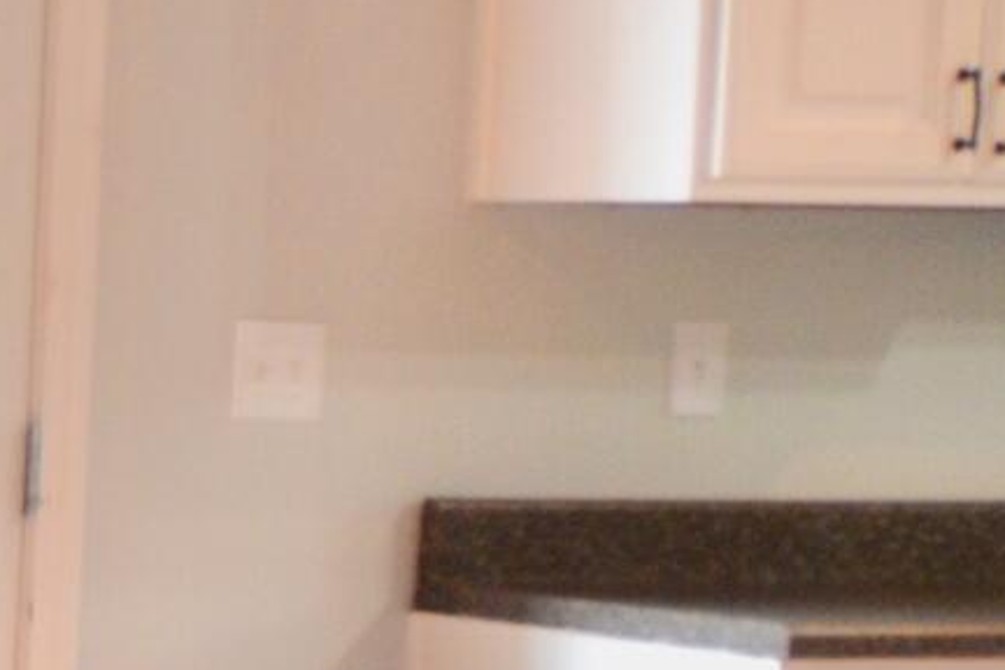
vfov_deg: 7.3
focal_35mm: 187
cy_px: 922
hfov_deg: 8.3
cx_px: -2478
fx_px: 5220
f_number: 3.5
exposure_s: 1/60
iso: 800
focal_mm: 18
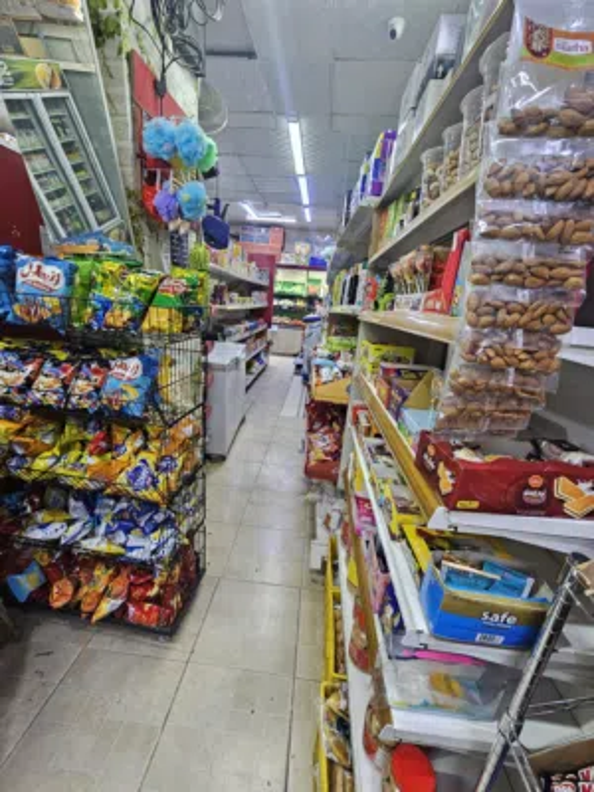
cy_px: 396
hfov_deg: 89.9
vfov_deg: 106.2
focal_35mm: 13
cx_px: 297
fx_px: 297
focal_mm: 2.2
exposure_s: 1/50
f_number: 2.2
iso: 125
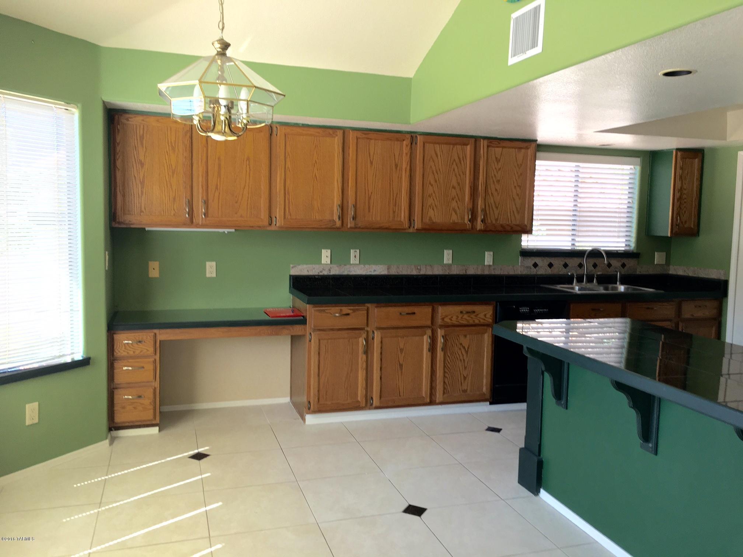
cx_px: 372
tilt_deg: -4.1
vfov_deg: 48.2
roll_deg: -1.1
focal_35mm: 29
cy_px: 278
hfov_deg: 61.7
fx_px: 622
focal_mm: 4.15
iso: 32
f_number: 2.2
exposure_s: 1/60
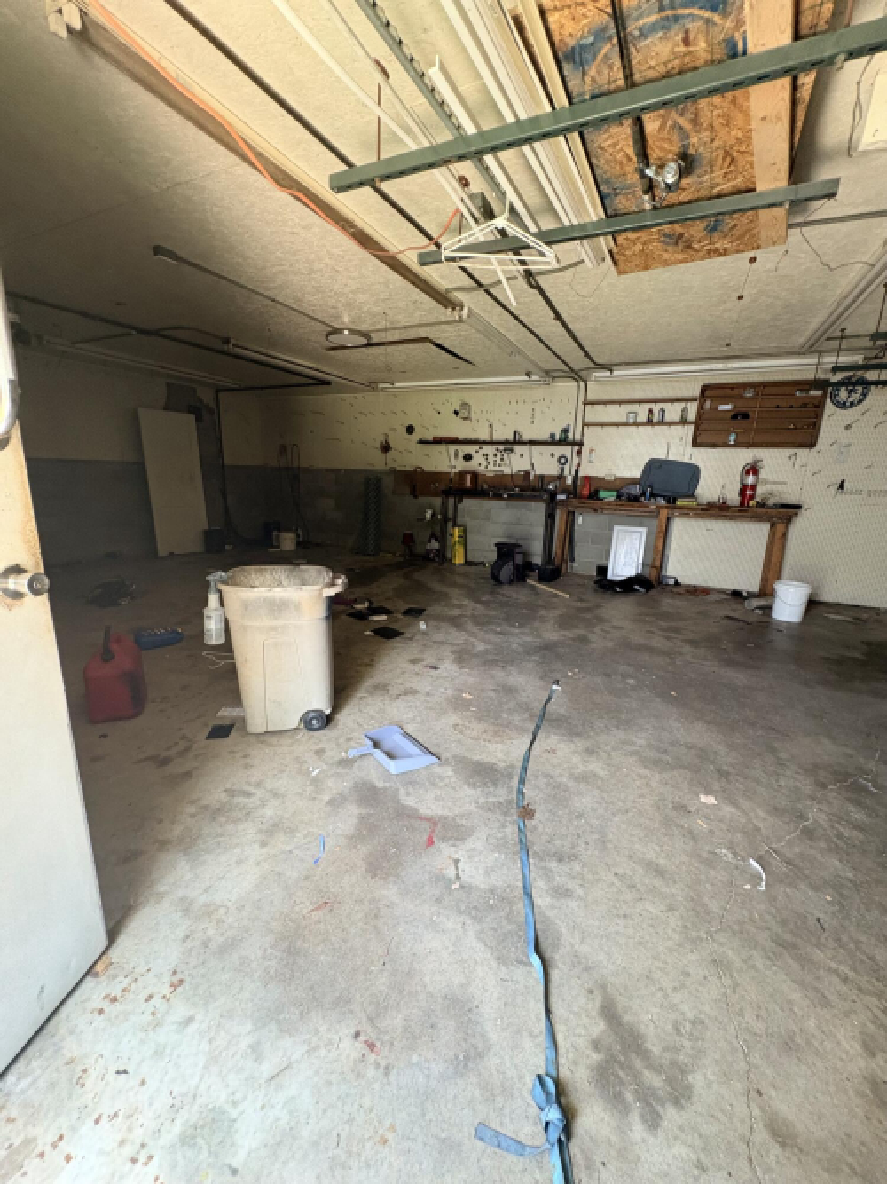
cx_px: 444
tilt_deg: -14.5
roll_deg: -2.2
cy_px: 592
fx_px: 478
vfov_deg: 102.1
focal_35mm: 14
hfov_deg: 85.7
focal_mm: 2.22
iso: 400
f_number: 2.2
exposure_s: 1/60
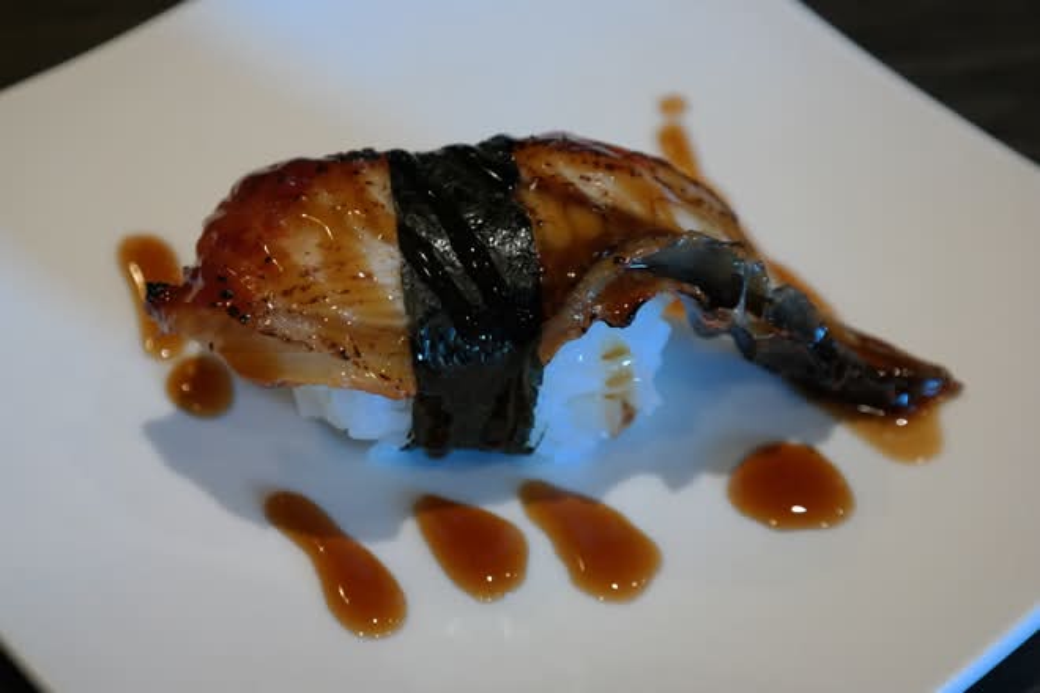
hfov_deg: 24.2
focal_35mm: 84
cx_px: 520
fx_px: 2426
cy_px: 346
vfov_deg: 16.3
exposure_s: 1/80
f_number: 5.6
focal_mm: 55
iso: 800
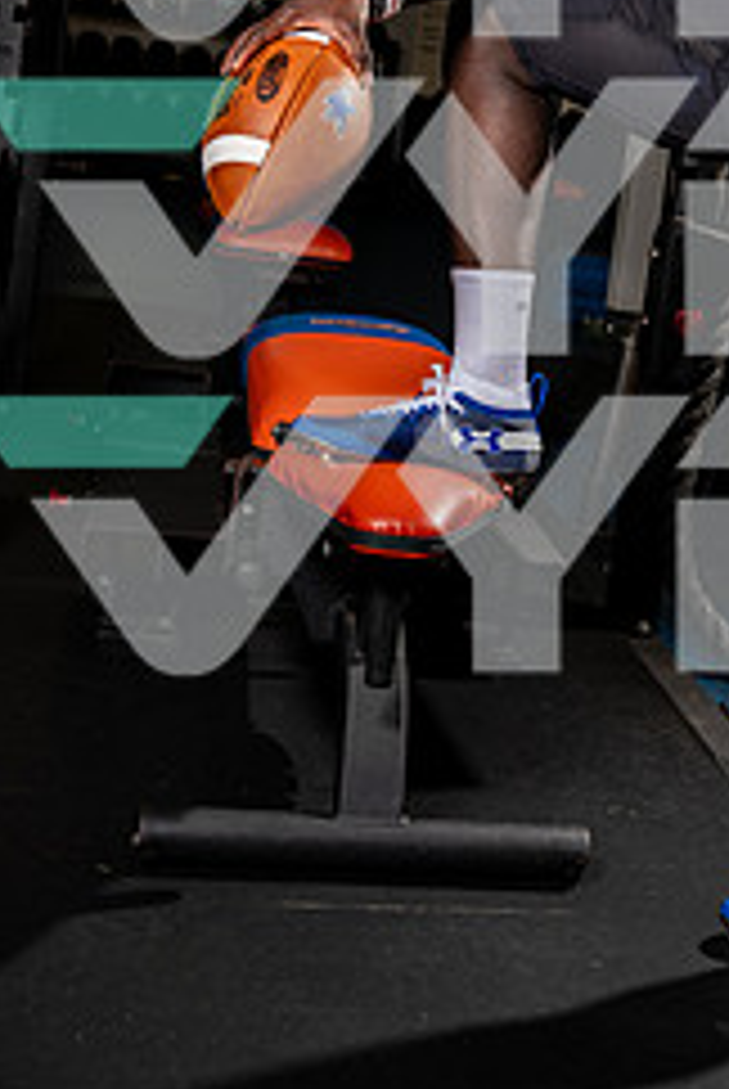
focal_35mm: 65
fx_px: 1969
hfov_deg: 20.6
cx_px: 634
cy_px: 220
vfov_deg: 30.2
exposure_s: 1/250
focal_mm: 35
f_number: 4.5
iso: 100
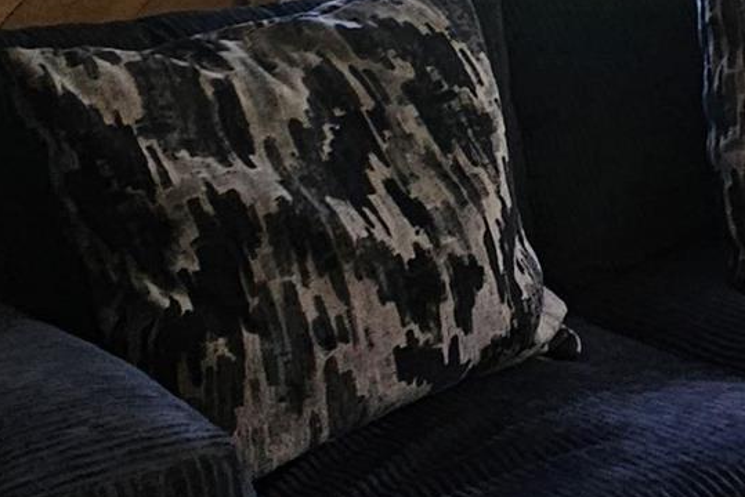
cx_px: 1055
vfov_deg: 16.9
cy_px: -104
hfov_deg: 22.5
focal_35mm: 77
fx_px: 1594
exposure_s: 1/120
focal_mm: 2.2
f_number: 2.2
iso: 50
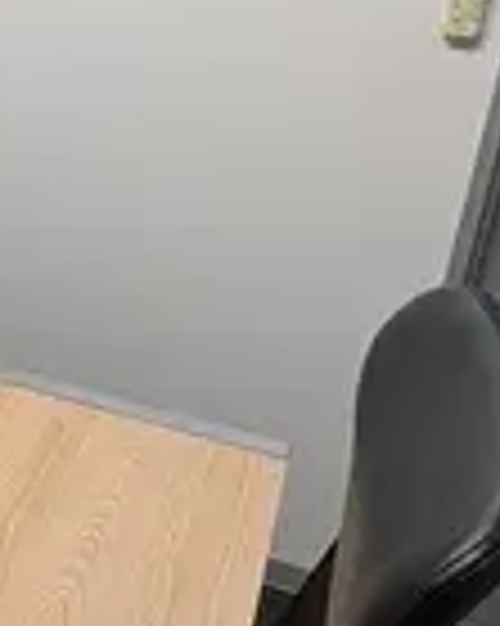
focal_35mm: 63
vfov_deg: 29.6
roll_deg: +1.3
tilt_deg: -20.8
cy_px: 167
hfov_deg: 19.2
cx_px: -360
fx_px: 1167
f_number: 2.2
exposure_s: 1/100
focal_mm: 2.22
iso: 160
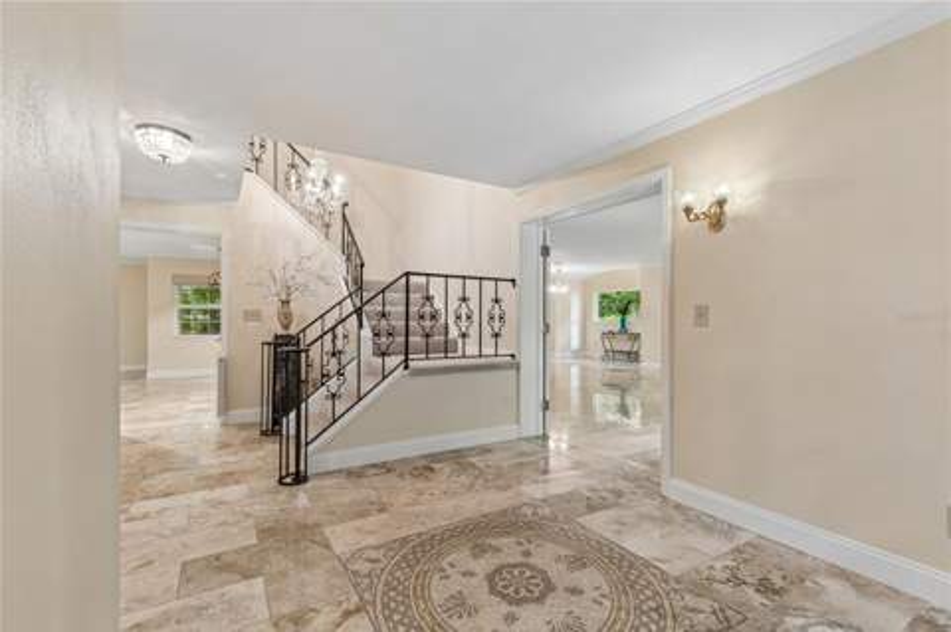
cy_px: 316
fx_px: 396
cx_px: 476
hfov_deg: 100.4
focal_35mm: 15
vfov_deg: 77.2
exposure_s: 1/4
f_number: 8
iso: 200
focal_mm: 10
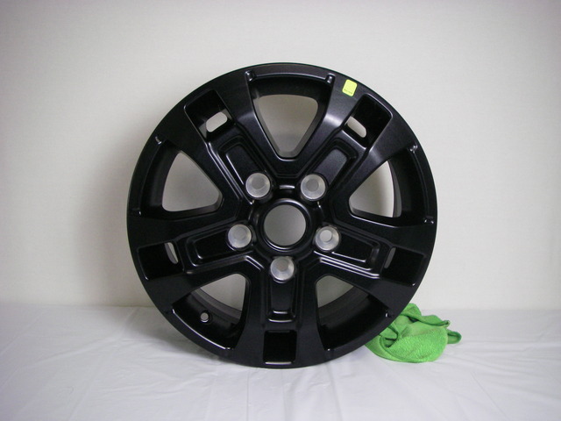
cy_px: 210
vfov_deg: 37.7
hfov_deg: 49.0
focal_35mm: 38
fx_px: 616
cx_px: 280
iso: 200
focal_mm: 6.3
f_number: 3.3
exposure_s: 1/50
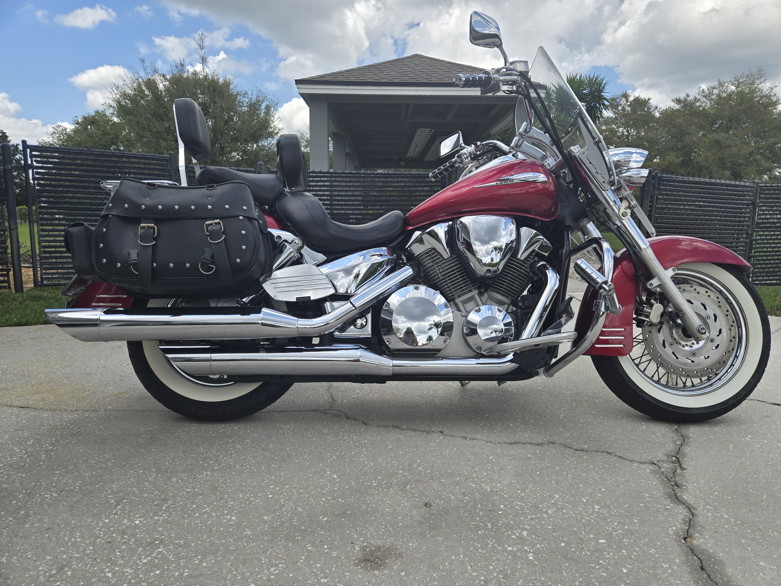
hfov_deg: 73.9
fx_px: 519
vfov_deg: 58.9
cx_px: 390
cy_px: 293
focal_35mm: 23
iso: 25
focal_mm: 5.4
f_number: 1.8
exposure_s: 1/1286
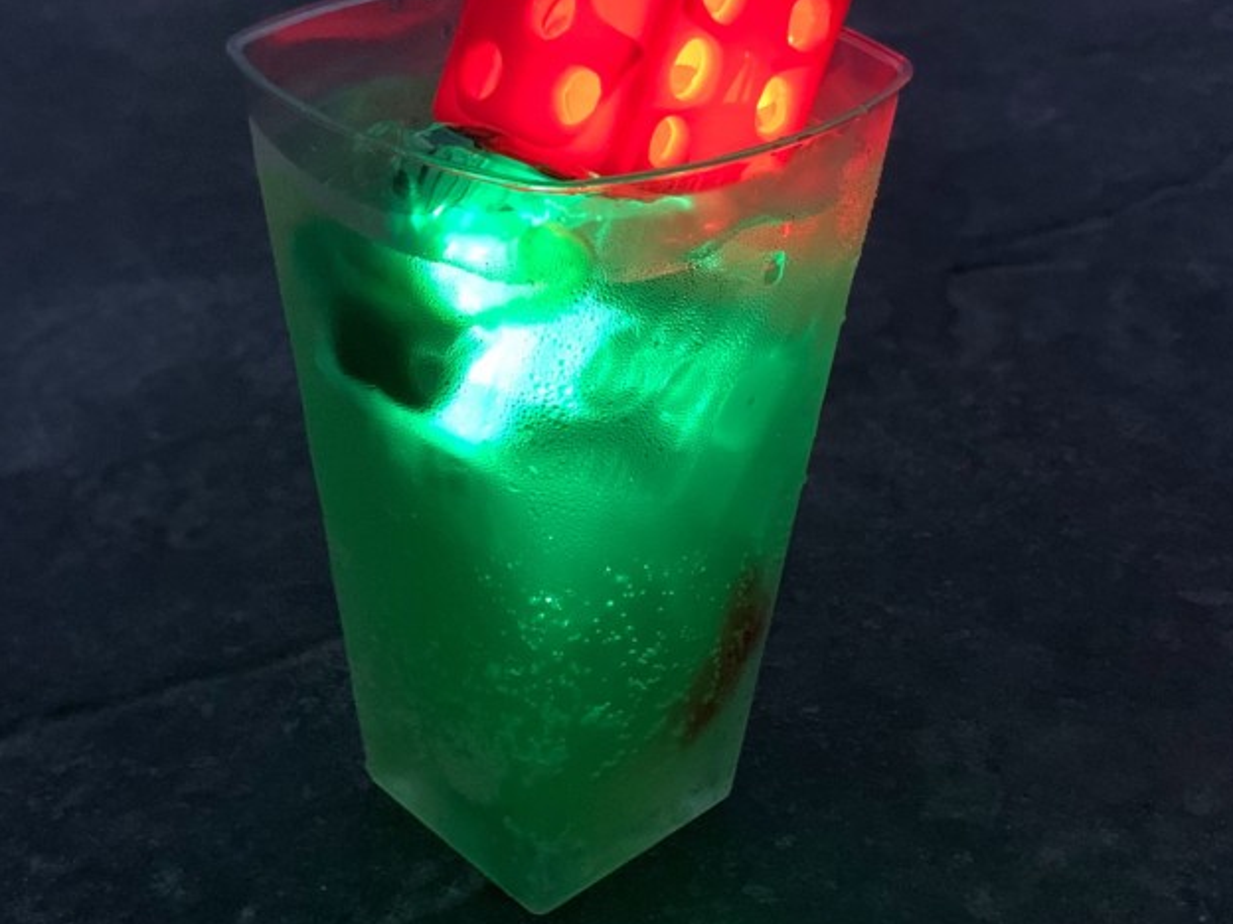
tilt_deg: -29.7
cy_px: 409
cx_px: 565
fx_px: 1781
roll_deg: -1.4
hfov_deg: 38.2
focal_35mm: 50
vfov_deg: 29.1
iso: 800
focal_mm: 4.25
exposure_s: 1/16
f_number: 1.8
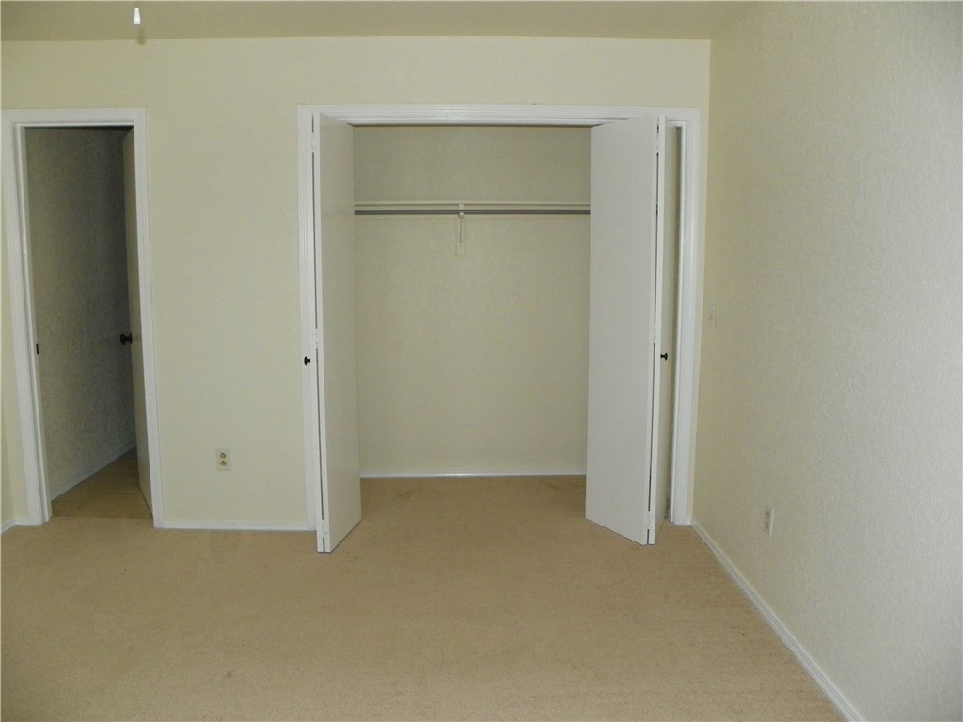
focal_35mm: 26
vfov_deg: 53.1
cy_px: 361
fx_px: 723
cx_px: 482
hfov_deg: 67.3
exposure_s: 1/125
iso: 200
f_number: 2.8
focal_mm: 4.6
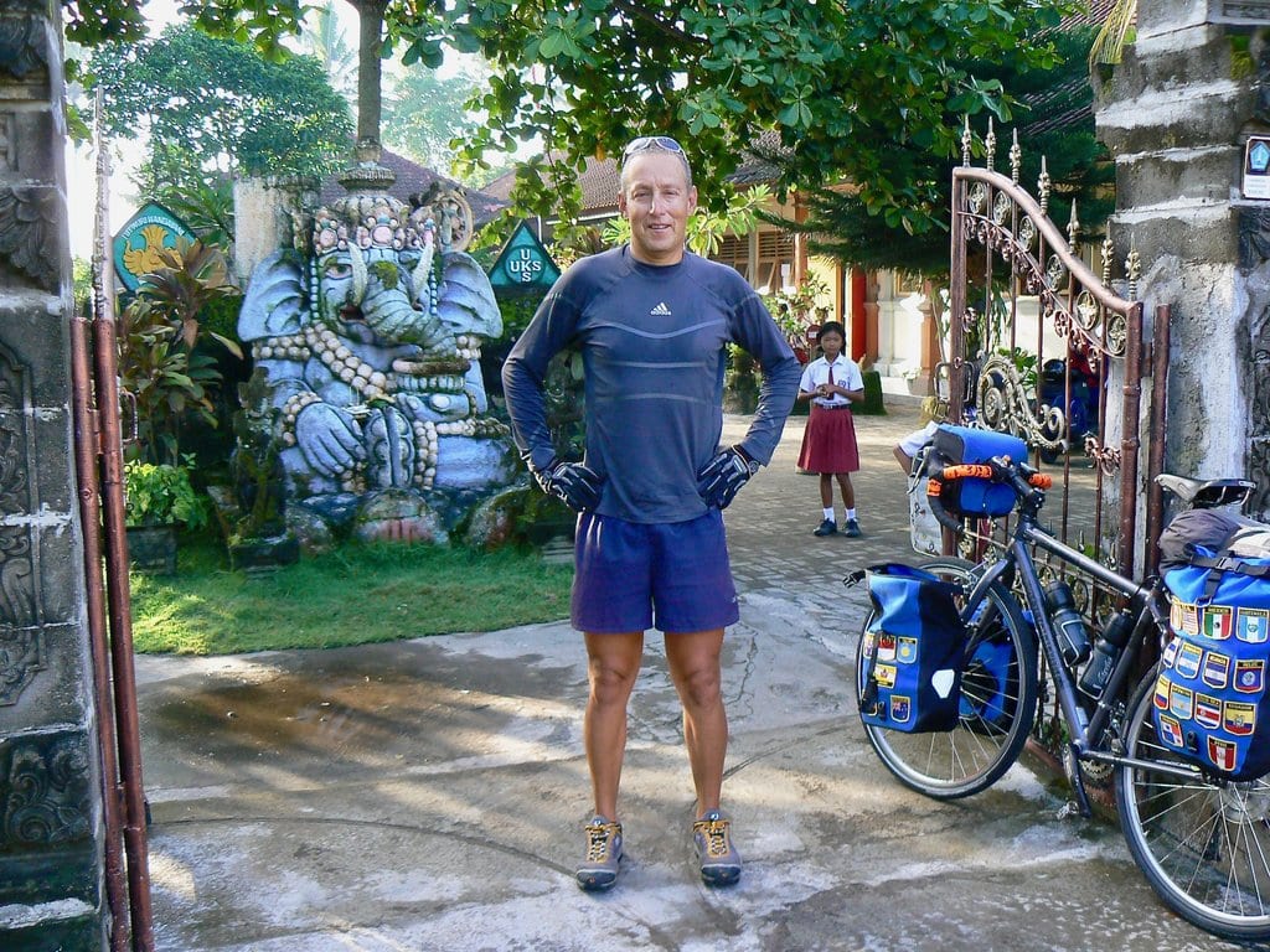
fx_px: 1321
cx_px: 635
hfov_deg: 51.4
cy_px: 476
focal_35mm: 36
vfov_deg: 39.7
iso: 100
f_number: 3.6
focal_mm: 6
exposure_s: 1/80
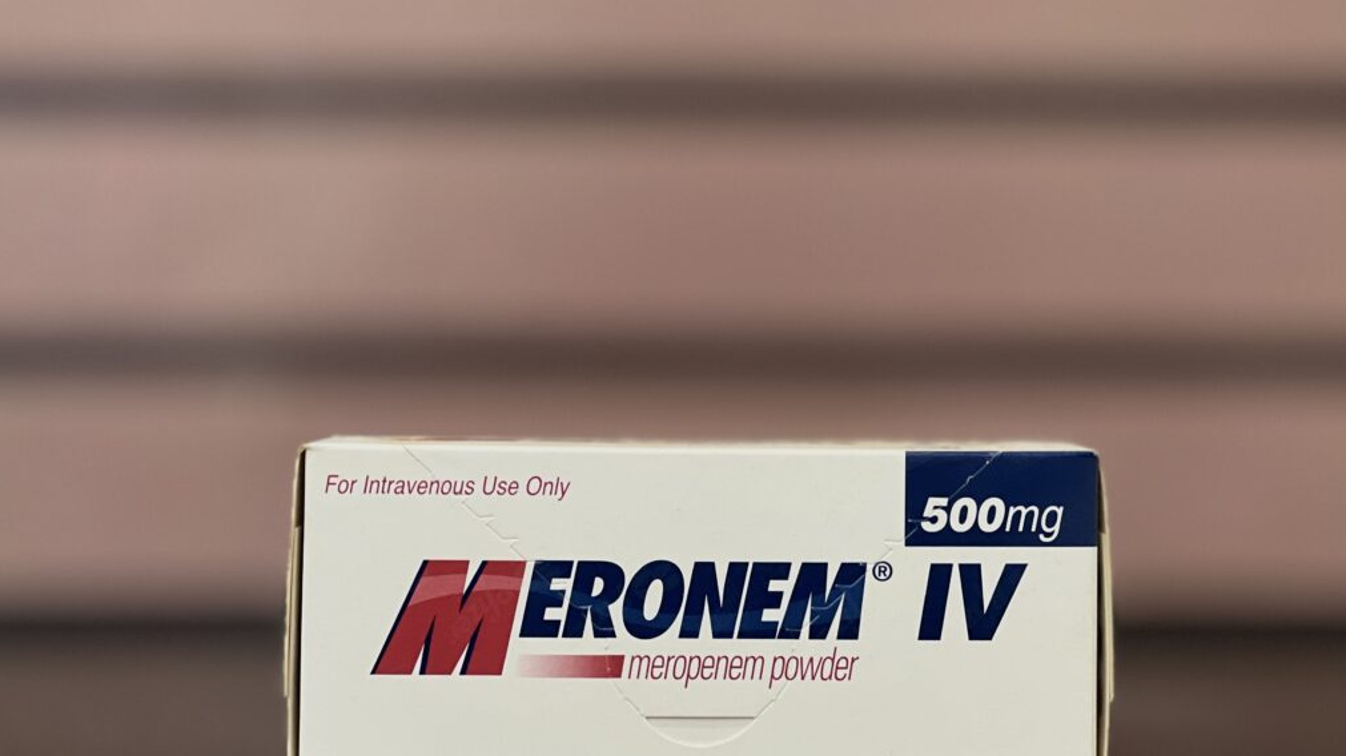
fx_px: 3033
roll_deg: +0.0
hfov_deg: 25.0
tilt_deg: +0.5
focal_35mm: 85
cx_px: 679
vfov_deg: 14.2
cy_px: 341
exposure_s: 1/33
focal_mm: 9
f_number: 2.8
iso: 250
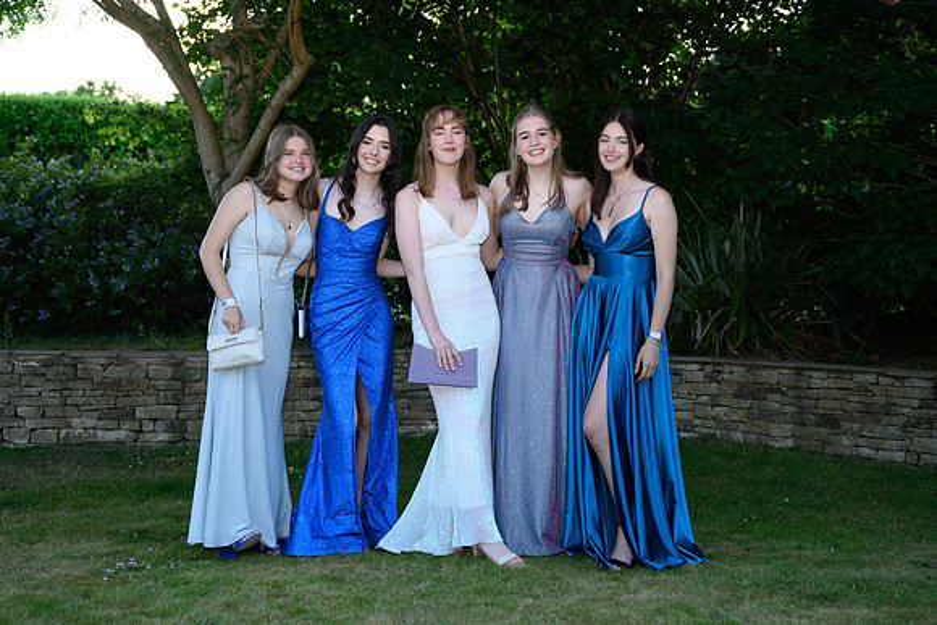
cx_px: 468
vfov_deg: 27.3
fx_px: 1282
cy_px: 385
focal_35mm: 49
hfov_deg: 40.1
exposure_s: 1/320
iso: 400
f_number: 3.2
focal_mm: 40
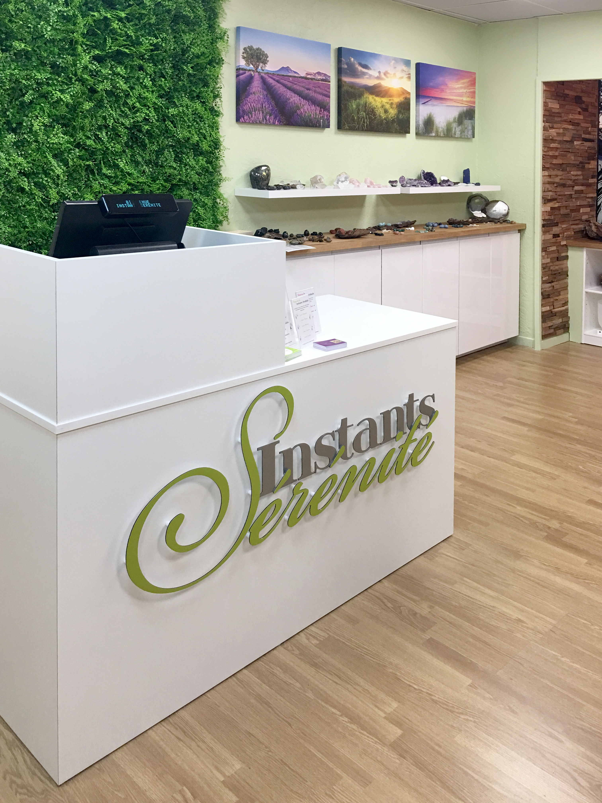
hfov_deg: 48.2
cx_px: 301
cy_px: 402
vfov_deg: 61.7
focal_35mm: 29
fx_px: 672
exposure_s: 1/33
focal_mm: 4.15
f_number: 2.2
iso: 50
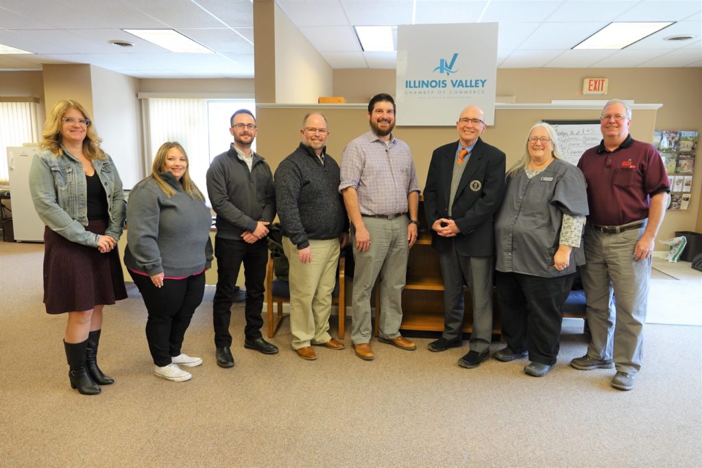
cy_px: 234
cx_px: 351
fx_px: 468
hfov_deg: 73.7
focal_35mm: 24
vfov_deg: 53.1
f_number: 2.4
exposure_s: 1/30
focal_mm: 8.8
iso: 160
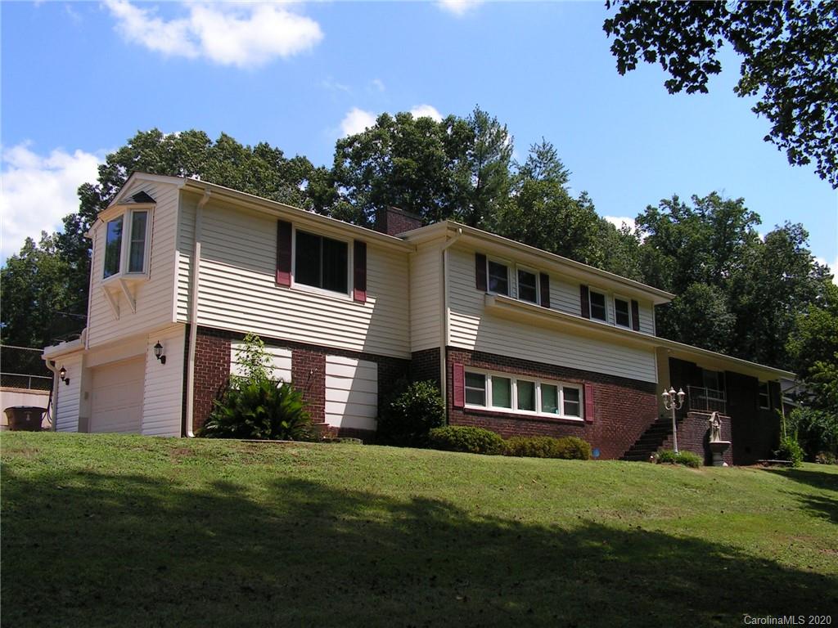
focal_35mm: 36
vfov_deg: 39.7
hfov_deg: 51.4
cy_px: 314
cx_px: 419
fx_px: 872
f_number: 4.8
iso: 64
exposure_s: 1/500
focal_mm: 6
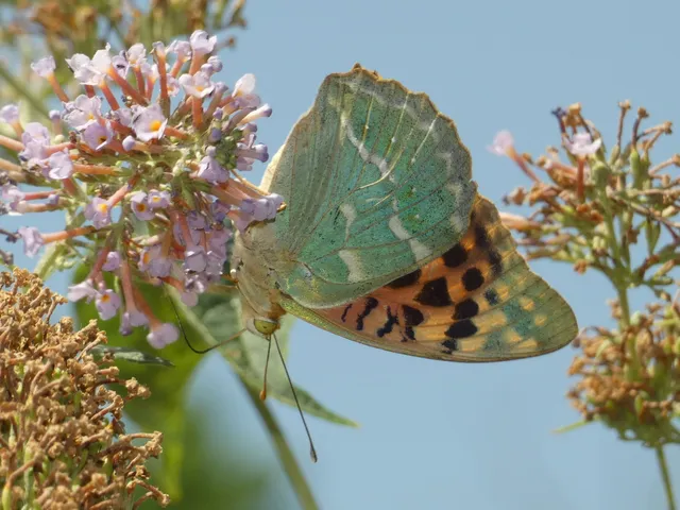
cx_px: 340
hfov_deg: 6.6
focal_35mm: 300
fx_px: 5893
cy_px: 255
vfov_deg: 5.0
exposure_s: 1/125
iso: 80
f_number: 5.5
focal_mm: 53.8
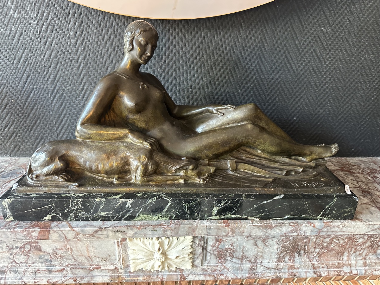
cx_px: 190
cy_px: 142
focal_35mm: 24
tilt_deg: -23.4
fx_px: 263
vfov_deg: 56.8
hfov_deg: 71.6
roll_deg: -1.5
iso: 800
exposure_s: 1/50
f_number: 1.78
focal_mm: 6.86
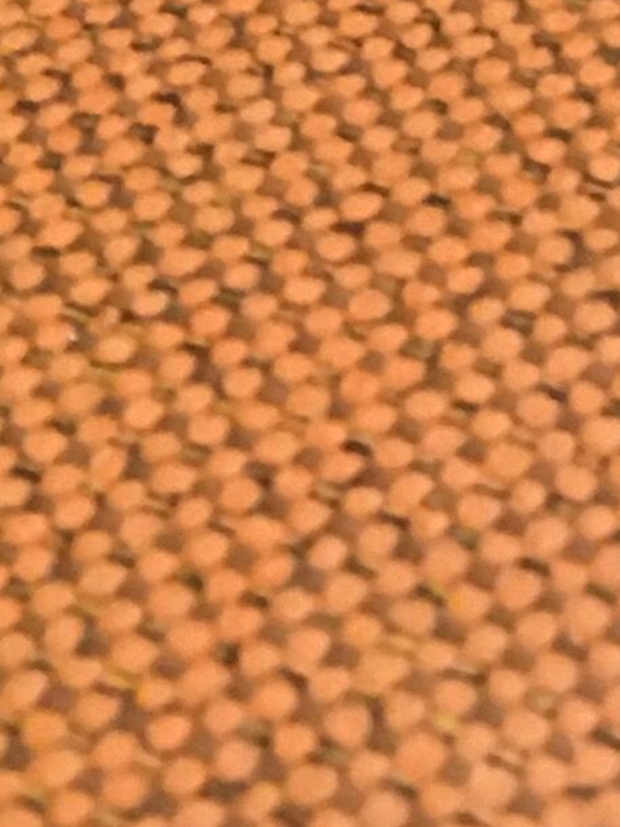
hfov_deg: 7.1
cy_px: -147
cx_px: -1096
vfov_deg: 10.2
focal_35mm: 192
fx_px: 4584
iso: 200
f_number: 2.2
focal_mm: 4.15
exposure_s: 1/20
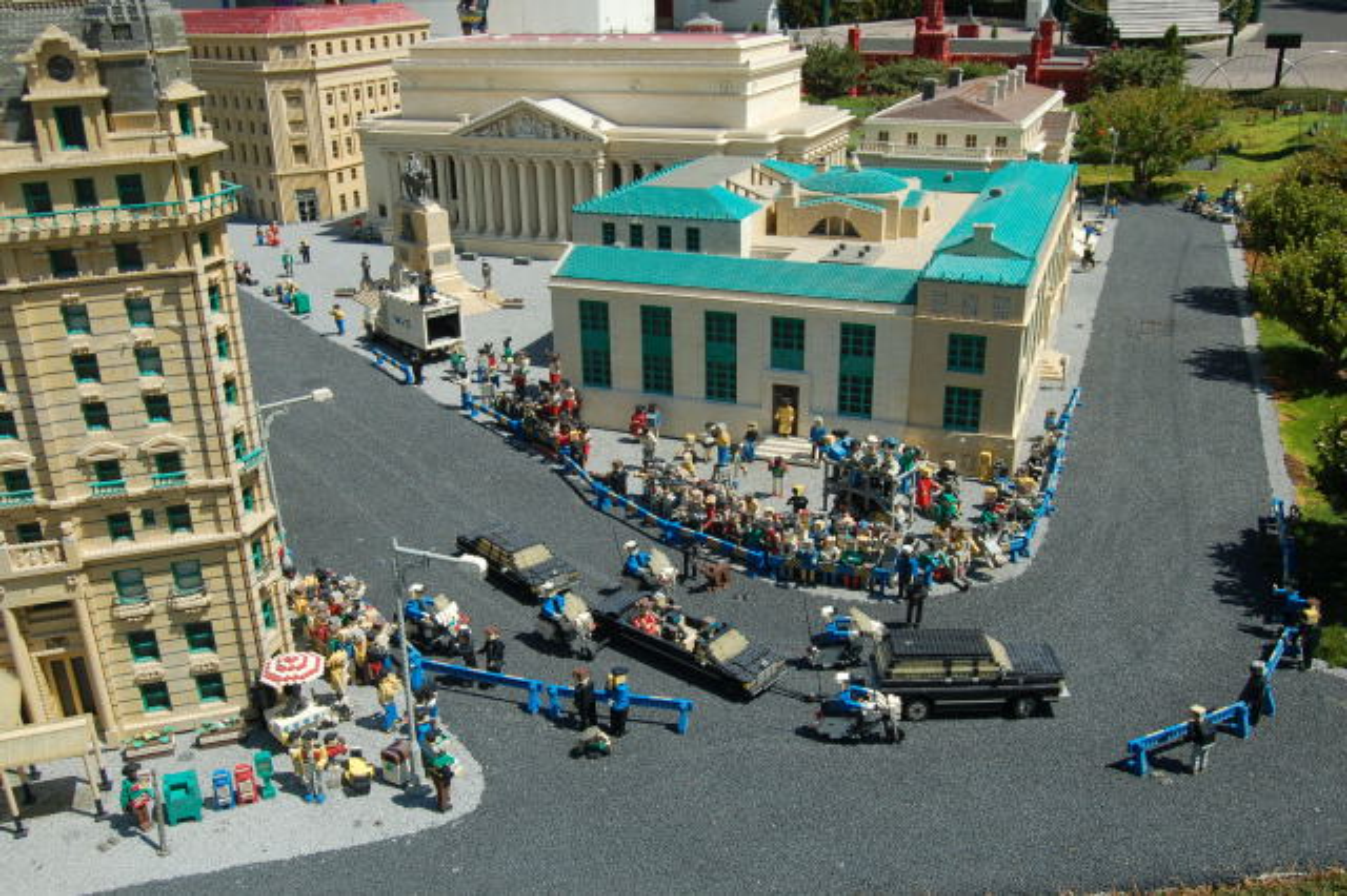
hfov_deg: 62.0
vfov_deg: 43.6
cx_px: 674
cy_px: 448
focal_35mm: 30
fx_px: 1122
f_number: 7.1
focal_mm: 20
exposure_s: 1/200
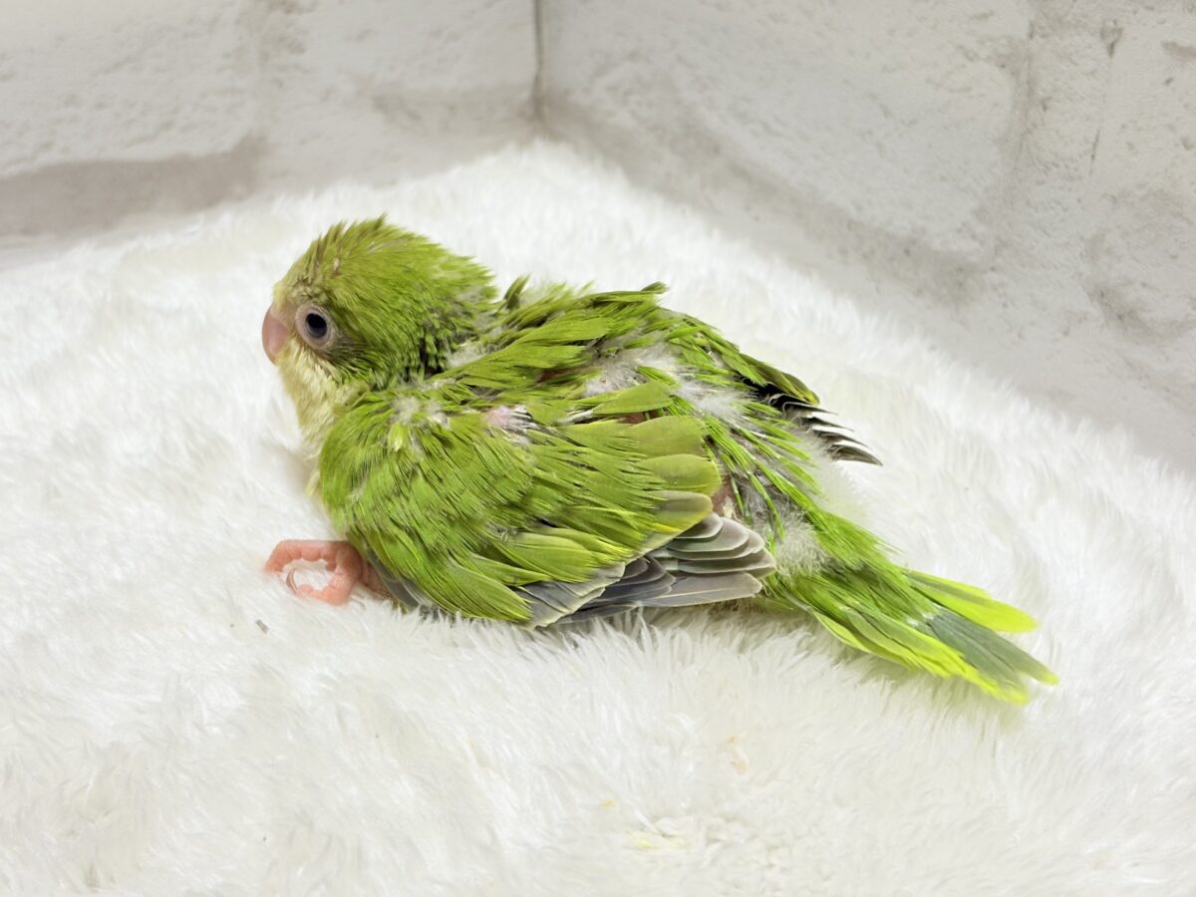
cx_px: 598
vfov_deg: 28.0
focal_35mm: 52
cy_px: 448
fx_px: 1797
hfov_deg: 36.8
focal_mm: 5.96
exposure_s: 1/50
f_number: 1.6
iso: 40
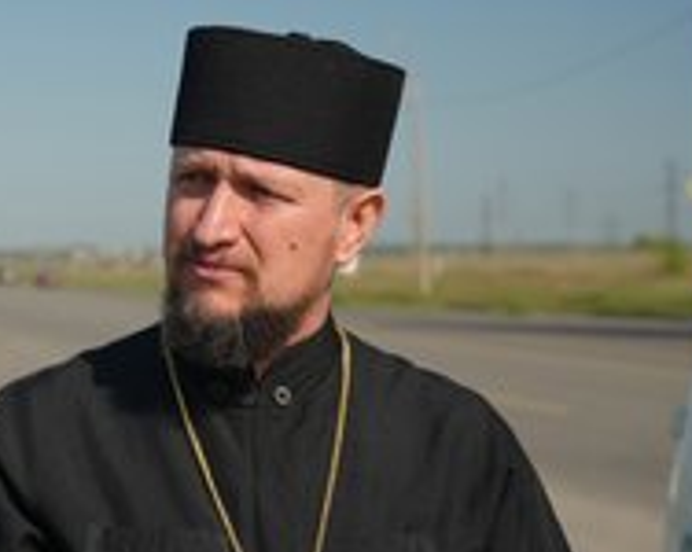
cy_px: 307
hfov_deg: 20.1
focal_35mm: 94
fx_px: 1923
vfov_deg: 16.3
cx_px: 125
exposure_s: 1/200
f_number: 4
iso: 80
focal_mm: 47
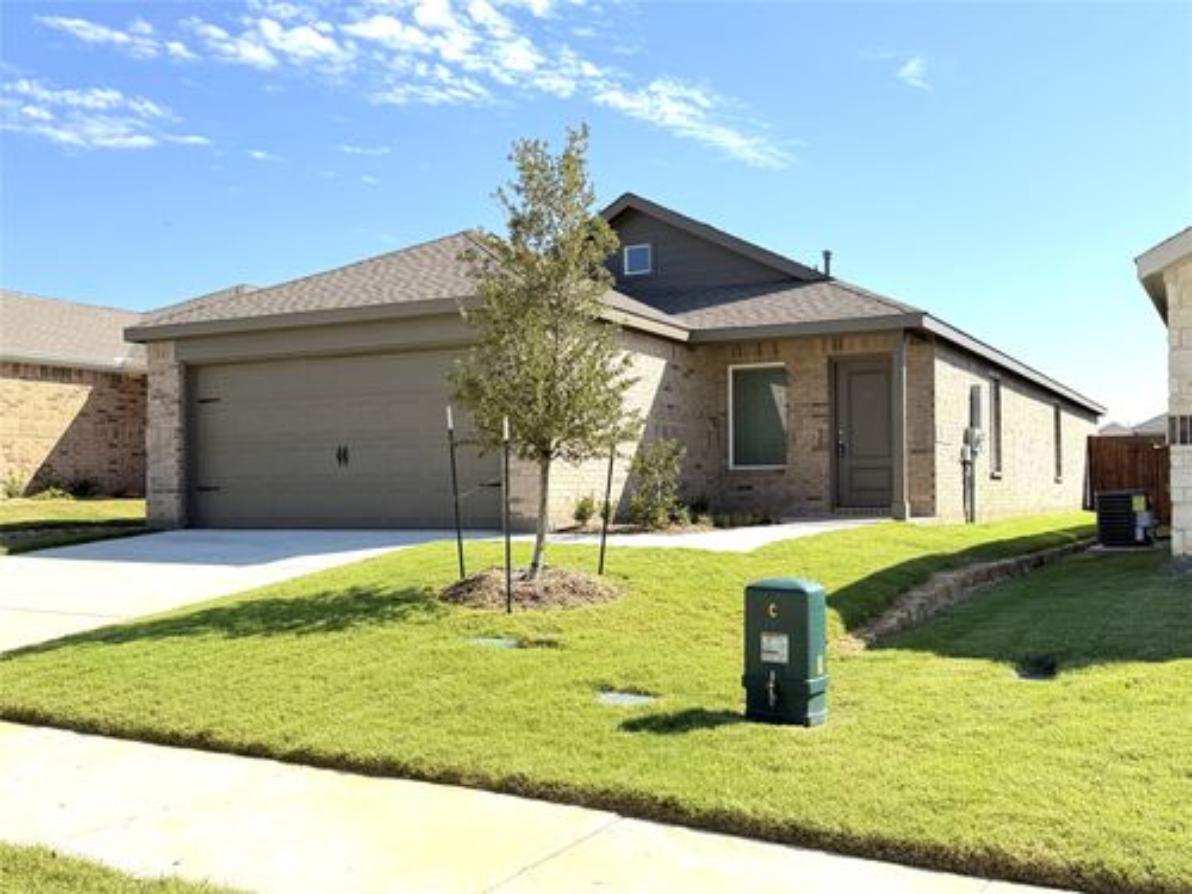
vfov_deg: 39.7
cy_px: 447
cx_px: 596
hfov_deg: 51.4
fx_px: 1240
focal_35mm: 36
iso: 80
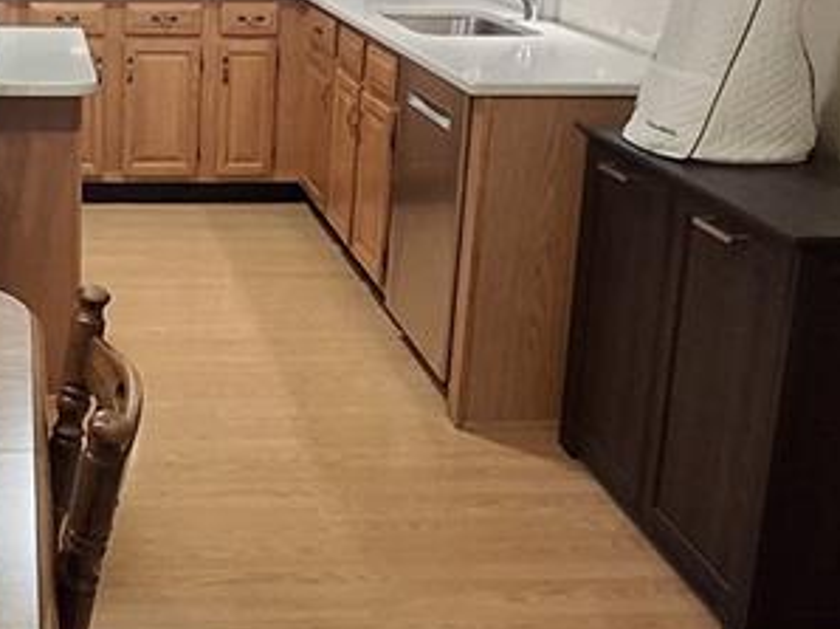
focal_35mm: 55
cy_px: 214
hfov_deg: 33.2
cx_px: 93
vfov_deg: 26.4
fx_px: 1334
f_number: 2.2
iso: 200
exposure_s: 1/40
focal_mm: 1.64
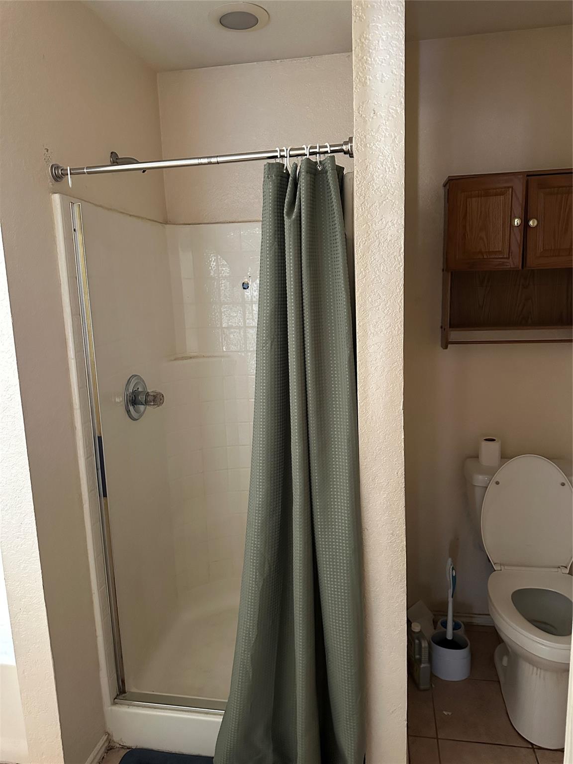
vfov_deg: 71.6
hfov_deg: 56.8
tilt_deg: -9.8
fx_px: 530
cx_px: 286
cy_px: 382
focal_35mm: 24
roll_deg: +1.5
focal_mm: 6.86
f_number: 1.78
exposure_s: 1/42
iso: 1000
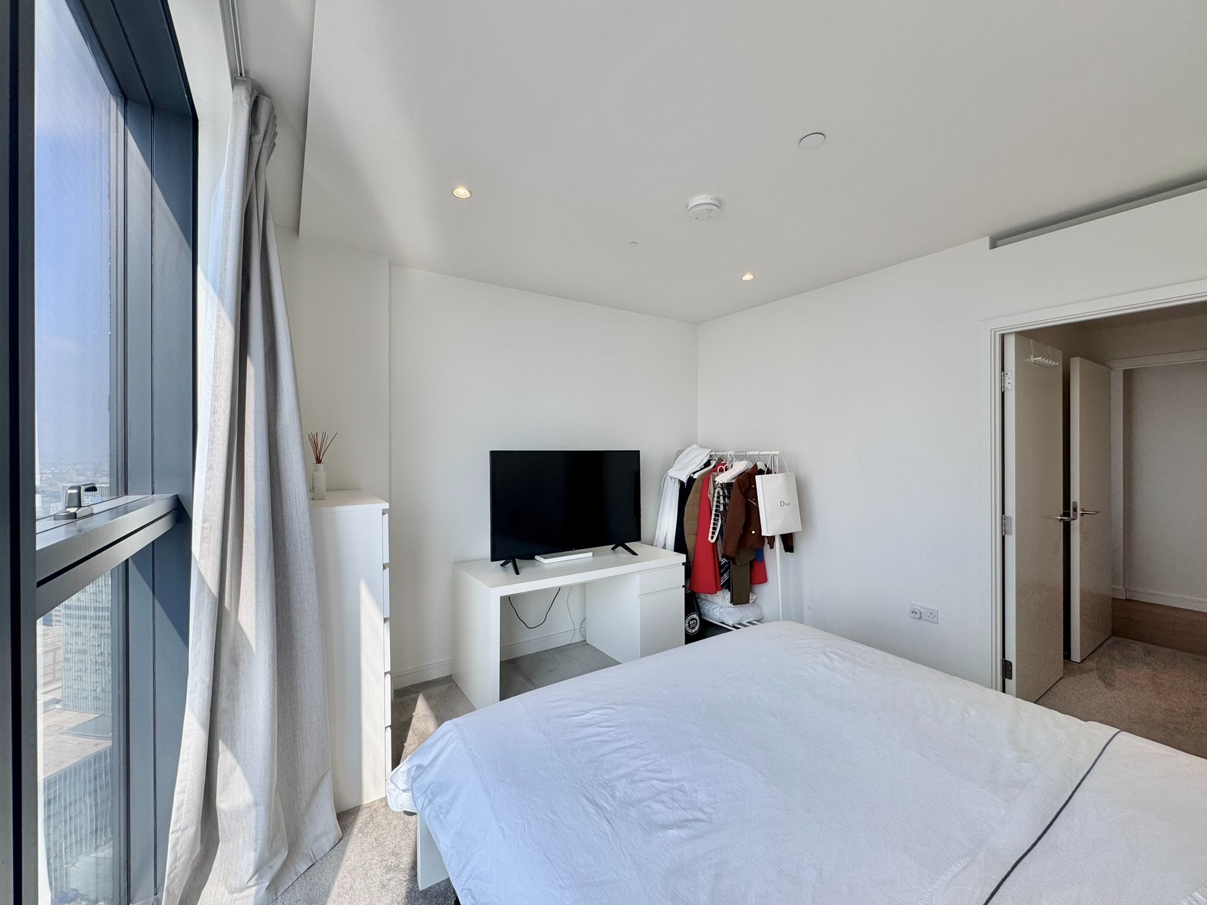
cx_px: 604
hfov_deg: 102.1
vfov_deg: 85.7
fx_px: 488
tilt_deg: -0.6
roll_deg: +0.0
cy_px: 452
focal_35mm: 14
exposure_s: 1/241
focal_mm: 2.22
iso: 40
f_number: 2.2
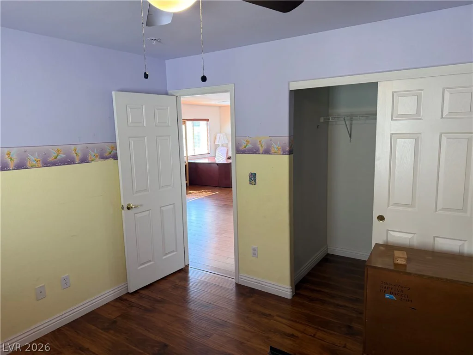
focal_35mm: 24
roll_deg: +1.7
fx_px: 328
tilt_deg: -8.4
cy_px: 178
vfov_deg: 56.8
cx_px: 236
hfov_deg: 71.6
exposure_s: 1/60
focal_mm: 6.76
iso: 250
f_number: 1.78
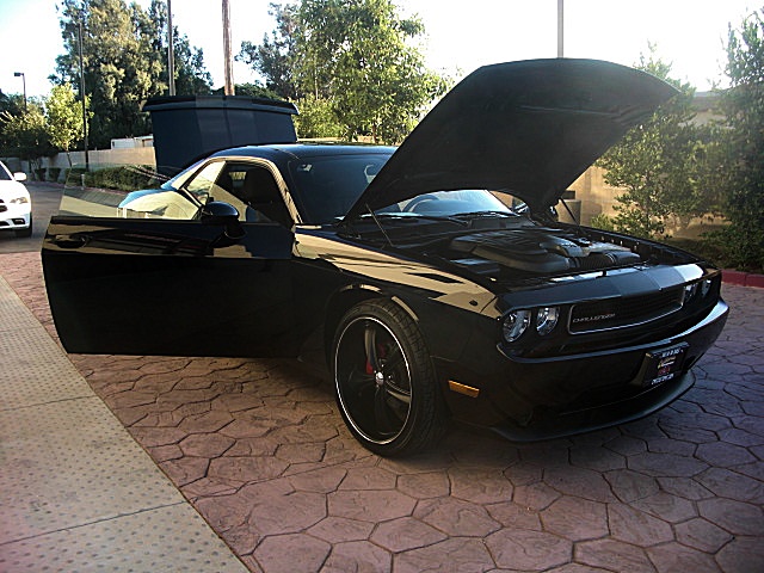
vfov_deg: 39.7
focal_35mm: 36
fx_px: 795
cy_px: 286
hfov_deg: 51.4
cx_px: 382
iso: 50
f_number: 2.8
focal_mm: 6.3
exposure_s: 1/100
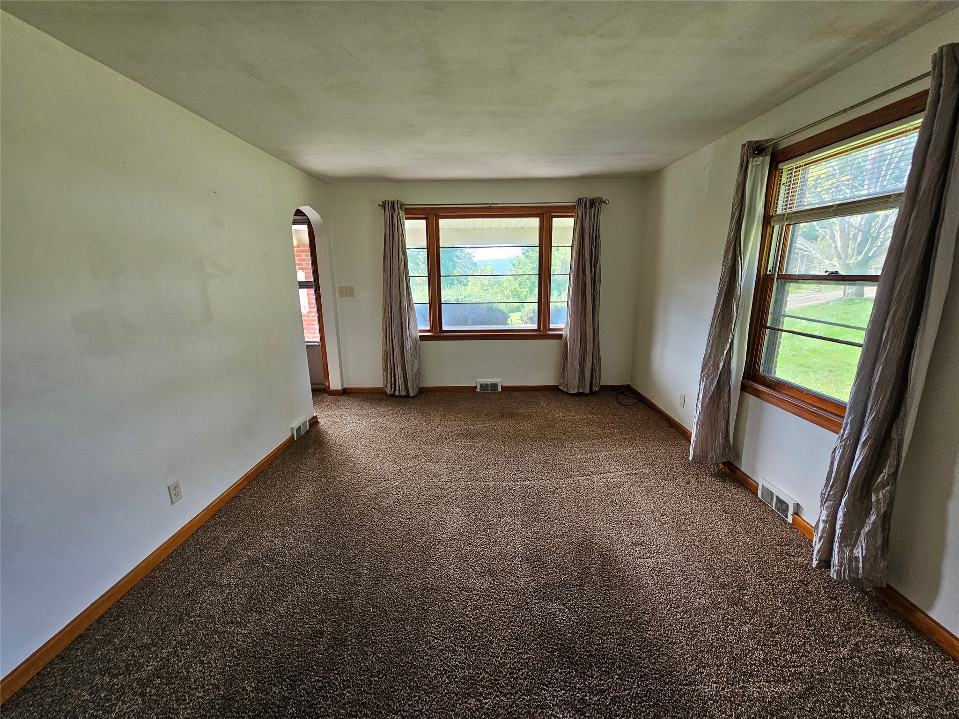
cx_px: 480
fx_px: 360
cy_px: 360
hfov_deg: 106.2
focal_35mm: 13
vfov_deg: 89.9
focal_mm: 2.2
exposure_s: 1/77.4
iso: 100
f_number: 2.2
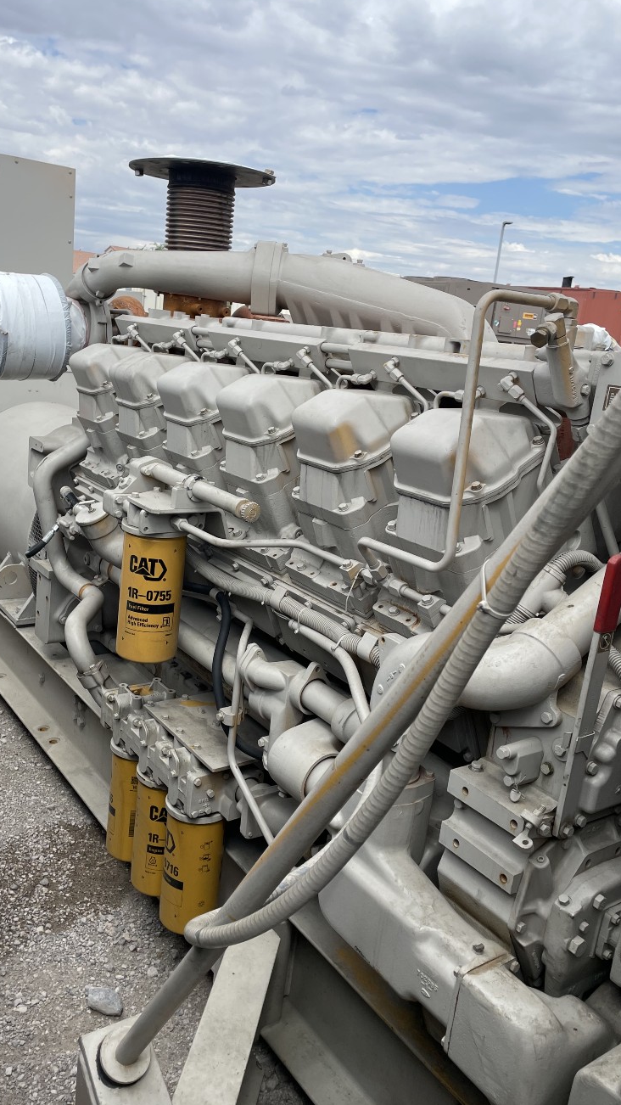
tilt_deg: -15.1
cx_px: 252
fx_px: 849
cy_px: 554
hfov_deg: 40.0
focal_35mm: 29
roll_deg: -5.4
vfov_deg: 66.1
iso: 32
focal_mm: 4.2
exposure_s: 1/2817
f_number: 1.6
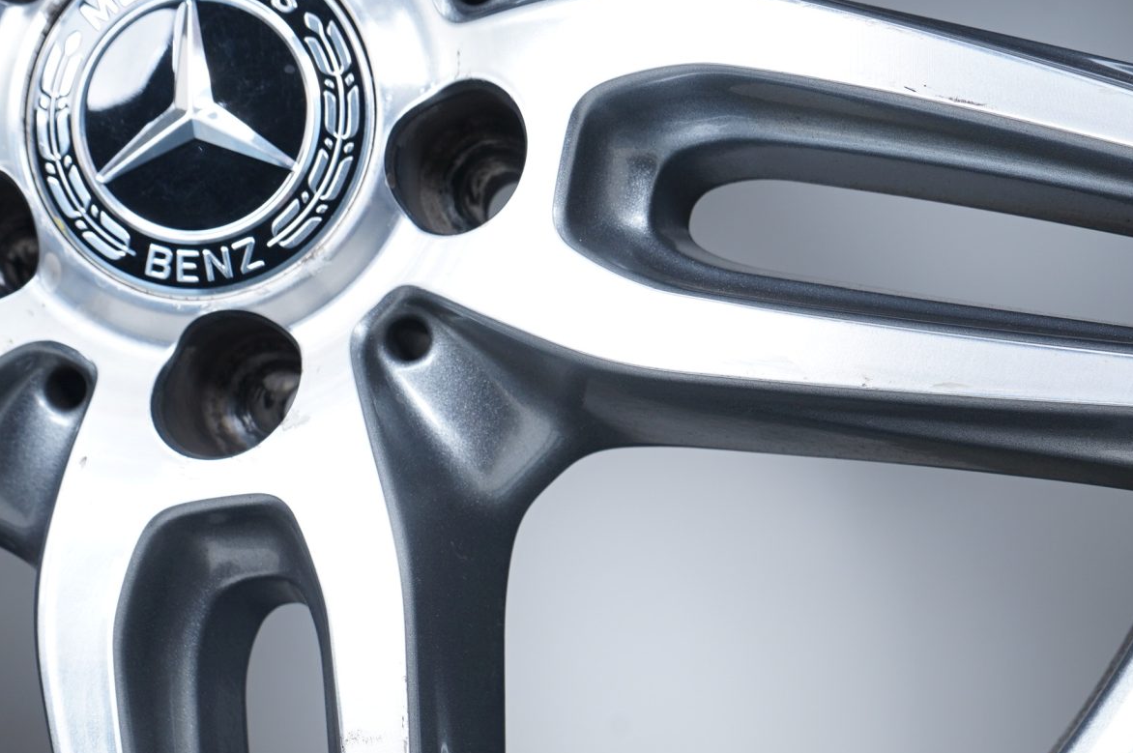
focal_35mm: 59
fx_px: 1855
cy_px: 596
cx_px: 726
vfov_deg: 22.7
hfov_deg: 33.7
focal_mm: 36
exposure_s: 1/100
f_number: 7.1
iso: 250
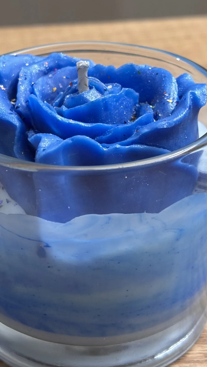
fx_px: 868
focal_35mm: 89
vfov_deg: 23.9
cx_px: 104
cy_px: 135
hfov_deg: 13.6
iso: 160
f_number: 1.6
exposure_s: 1/33
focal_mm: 5.96
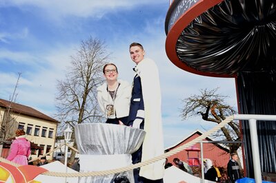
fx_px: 222
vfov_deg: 44.9
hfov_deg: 63.7
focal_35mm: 29
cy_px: 92
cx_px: 138
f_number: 22
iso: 1000
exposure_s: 1/200
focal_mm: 29
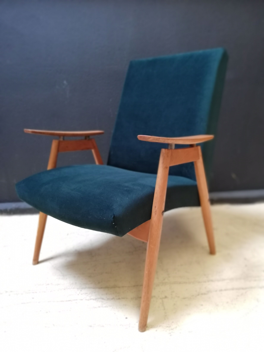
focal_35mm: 26
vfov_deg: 67.3
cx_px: 132
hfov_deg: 53.1
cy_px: 176
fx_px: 264
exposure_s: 1/25
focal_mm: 3.81
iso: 320
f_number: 4
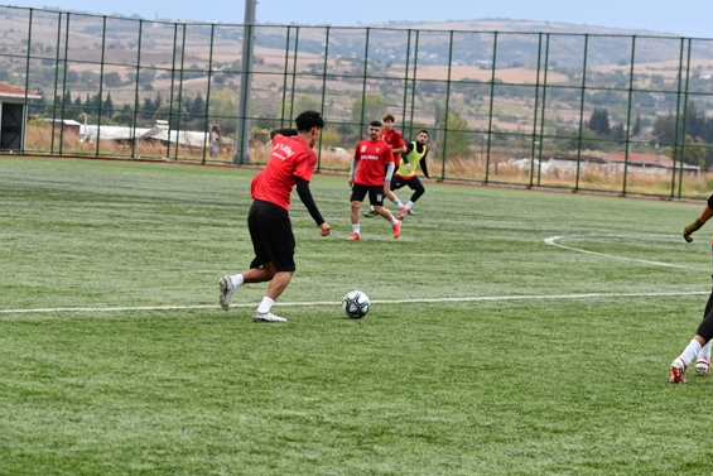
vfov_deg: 11.5
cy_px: 208
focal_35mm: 119
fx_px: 2357
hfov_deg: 17.2
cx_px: 342
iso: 800
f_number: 4.5
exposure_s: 1/500
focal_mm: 70
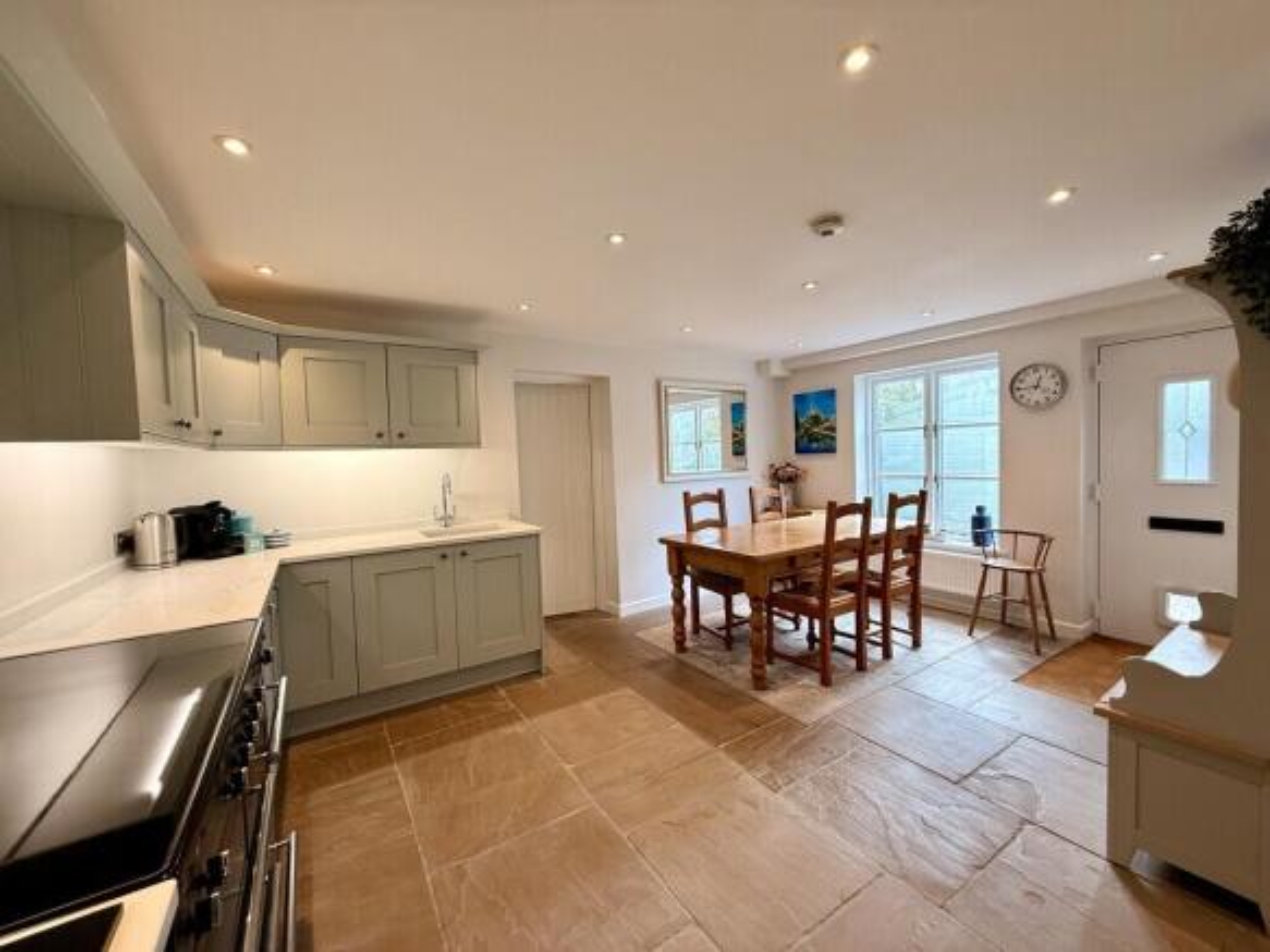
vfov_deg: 85.7
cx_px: 635
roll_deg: +2.0
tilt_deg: -1.9
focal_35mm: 14
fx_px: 514
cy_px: 476
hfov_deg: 102.1
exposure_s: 1/100
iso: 100
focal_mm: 2.22
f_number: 2.2
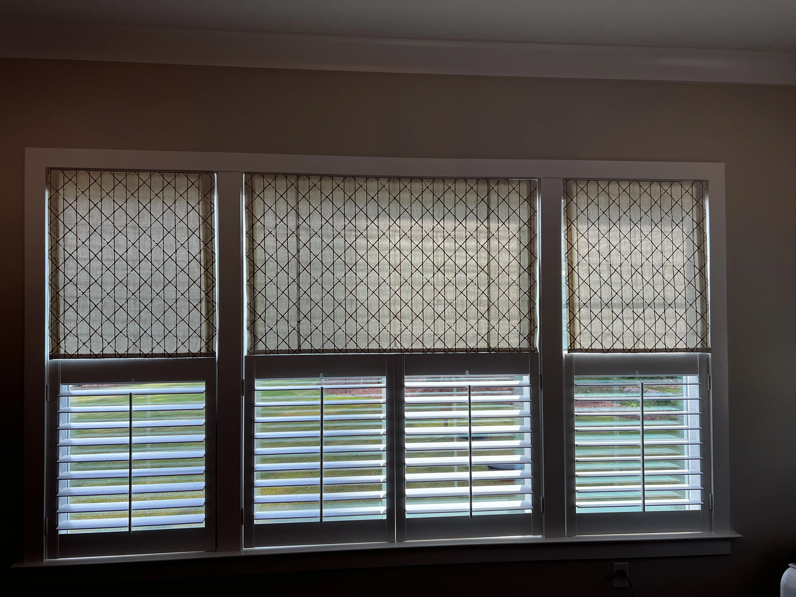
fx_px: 598
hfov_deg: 67.3
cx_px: 398
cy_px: 298
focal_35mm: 26
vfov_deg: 53.1
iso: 50
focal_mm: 5.7
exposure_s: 1/482
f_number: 1.5
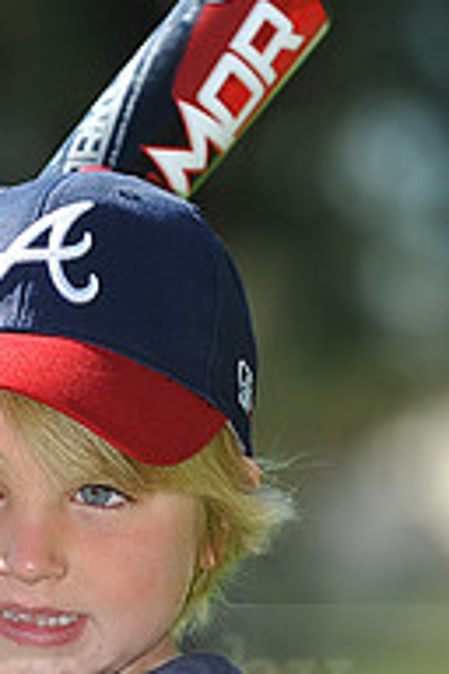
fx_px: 9335
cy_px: 653
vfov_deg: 4.1
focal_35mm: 499
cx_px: -105
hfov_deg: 2.8
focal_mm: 165
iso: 200
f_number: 4.5
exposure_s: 1/800
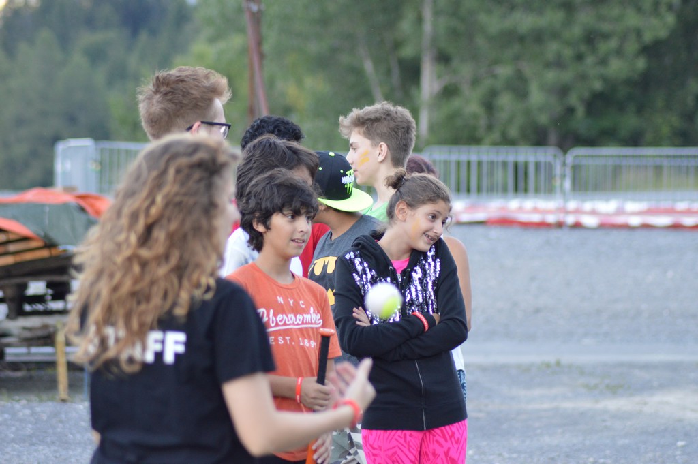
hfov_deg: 9.2
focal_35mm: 225
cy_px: 232
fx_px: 4359
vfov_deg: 6.1
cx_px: 349
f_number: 4.2
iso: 1000
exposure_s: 1/320
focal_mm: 150
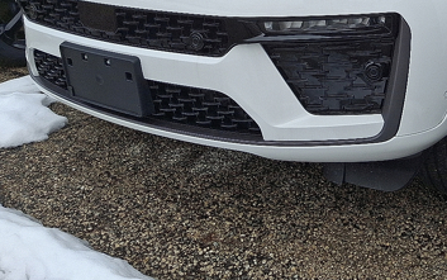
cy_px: -15
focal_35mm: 48
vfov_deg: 25.3
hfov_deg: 40.8
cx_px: 324
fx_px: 585
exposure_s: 1/714
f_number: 1.8
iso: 25
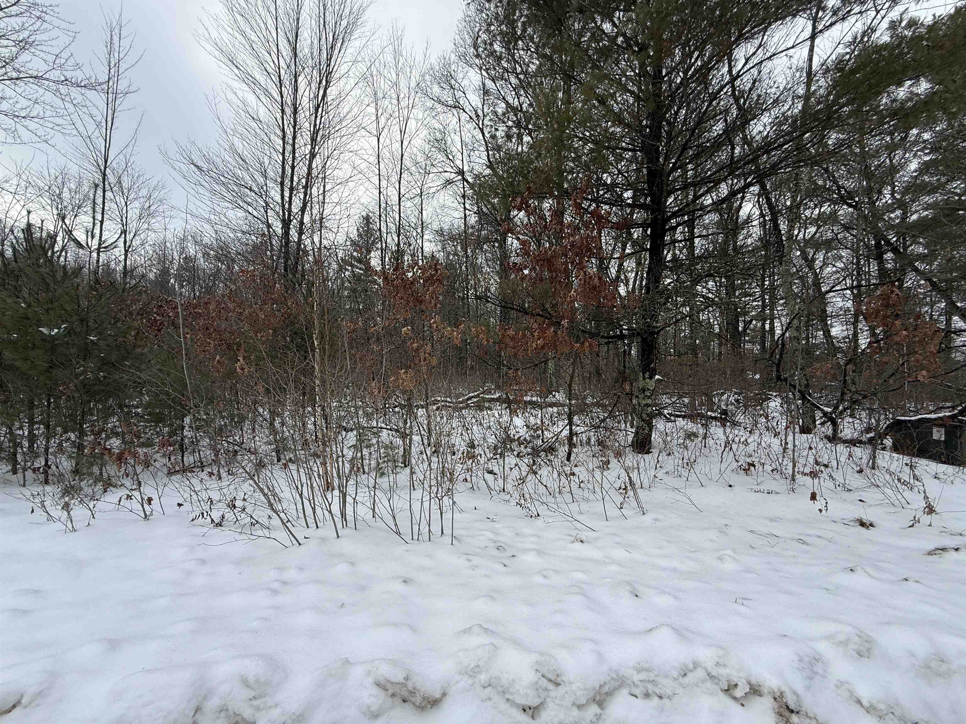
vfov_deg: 85.7
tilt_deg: +1.4
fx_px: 391
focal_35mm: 14
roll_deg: -1.3
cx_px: 483
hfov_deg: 102.1
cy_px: 362
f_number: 2.2
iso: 50
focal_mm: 2.22
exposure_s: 1/545
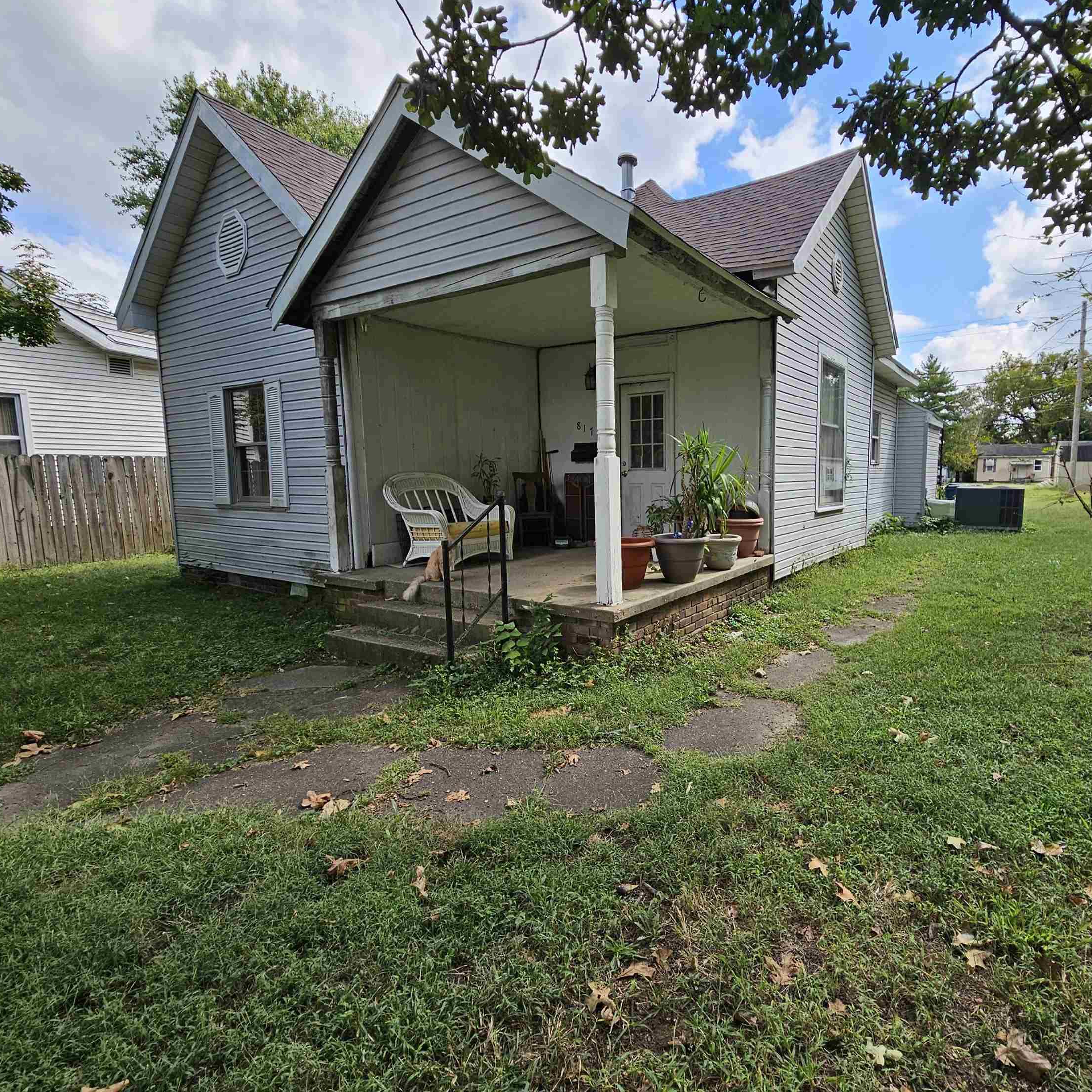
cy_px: 553
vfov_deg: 87.4
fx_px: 571
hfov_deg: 86.4
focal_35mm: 16
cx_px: 653
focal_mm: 2.2
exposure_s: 1/919
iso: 50
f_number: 2.2
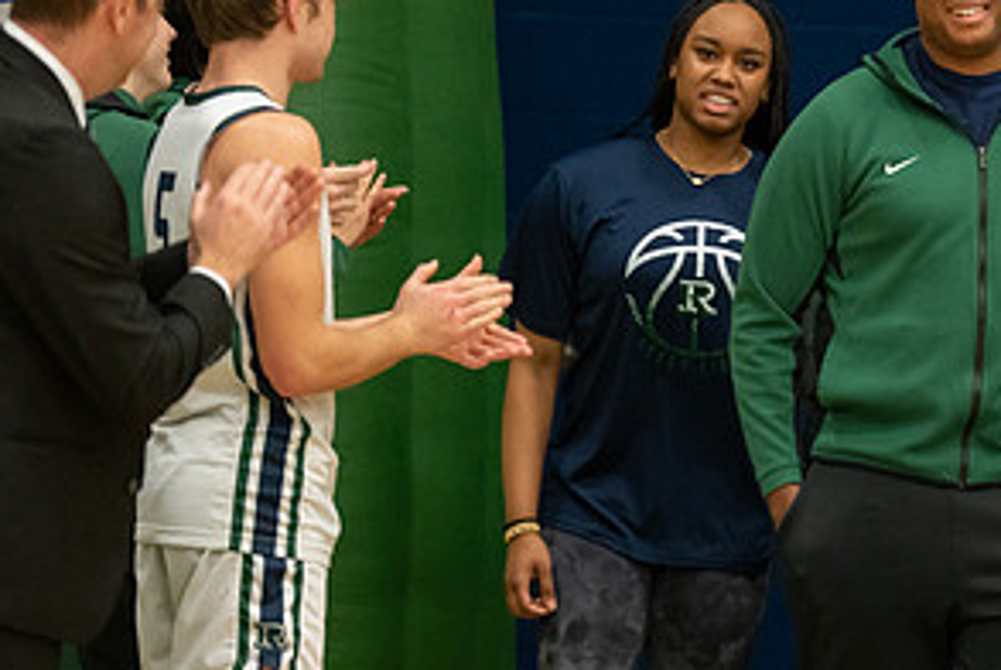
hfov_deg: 6.0
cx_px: 868
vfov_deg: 4.0
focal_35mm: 342
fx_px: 9519
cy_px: 203
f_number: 2.8
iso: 6400
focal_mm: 173
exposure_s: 1/320
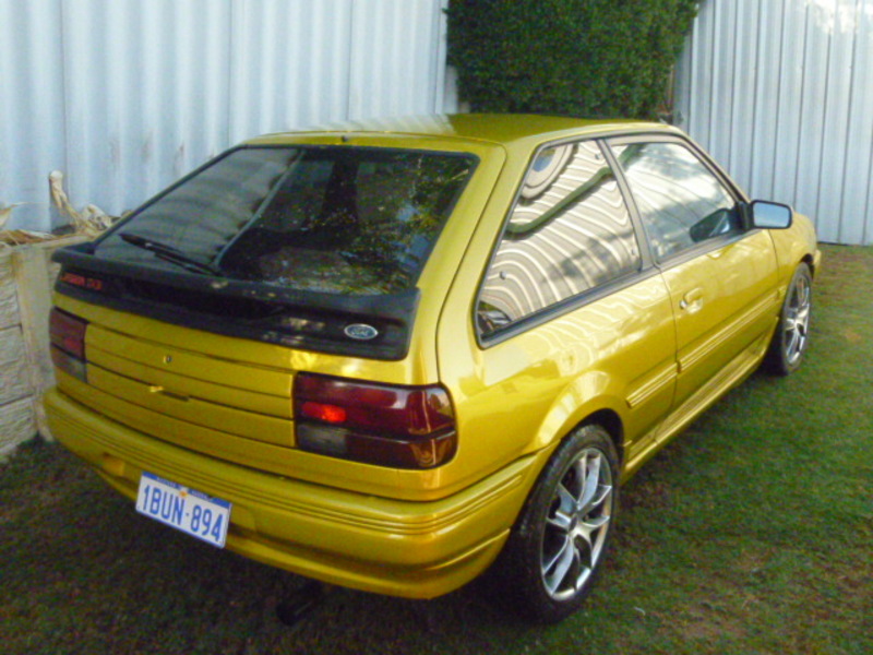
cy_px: 328
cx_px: 436
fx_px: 883
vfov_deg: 40.7
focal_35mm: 35
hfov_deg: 52.6
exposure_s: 1/500
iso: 1600
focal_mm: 6.3
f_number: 5.6
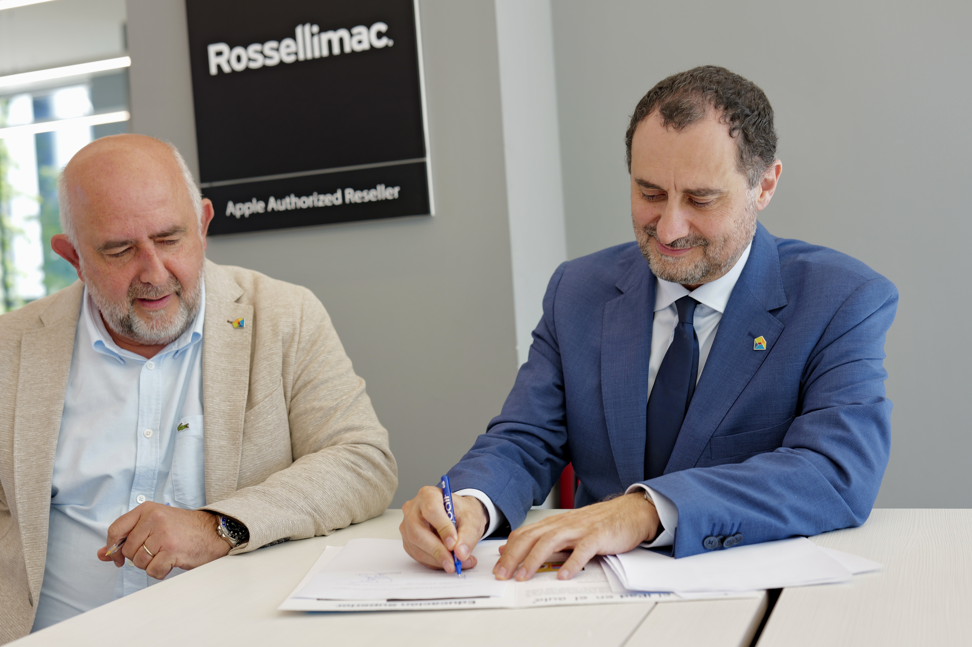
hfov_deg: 45.5
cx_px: 486
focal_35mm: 43
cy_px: 324
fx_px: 1160
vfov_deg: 31.2
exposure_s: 1/100
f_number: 3.2
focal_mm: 43
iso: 100
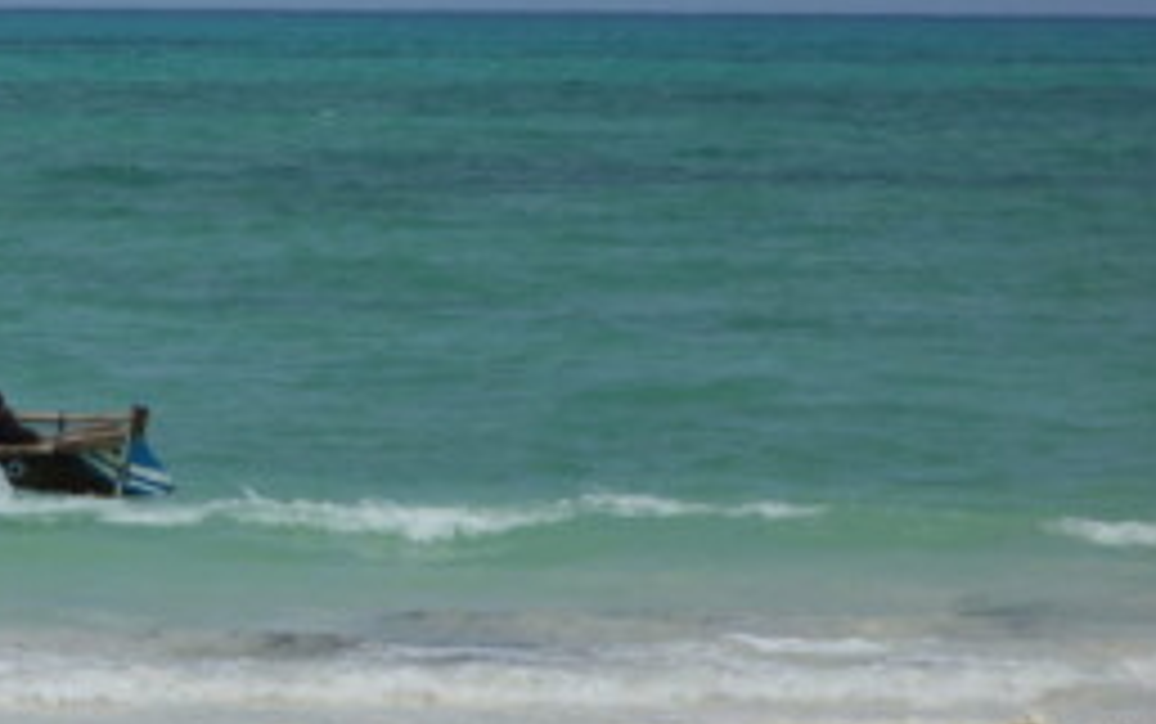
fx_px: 11255
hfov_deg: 5.8
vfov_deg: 3.7
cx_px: -616
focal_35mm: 357
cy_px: -22
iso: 125
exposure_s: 1/800
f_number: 8
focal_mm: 37.1
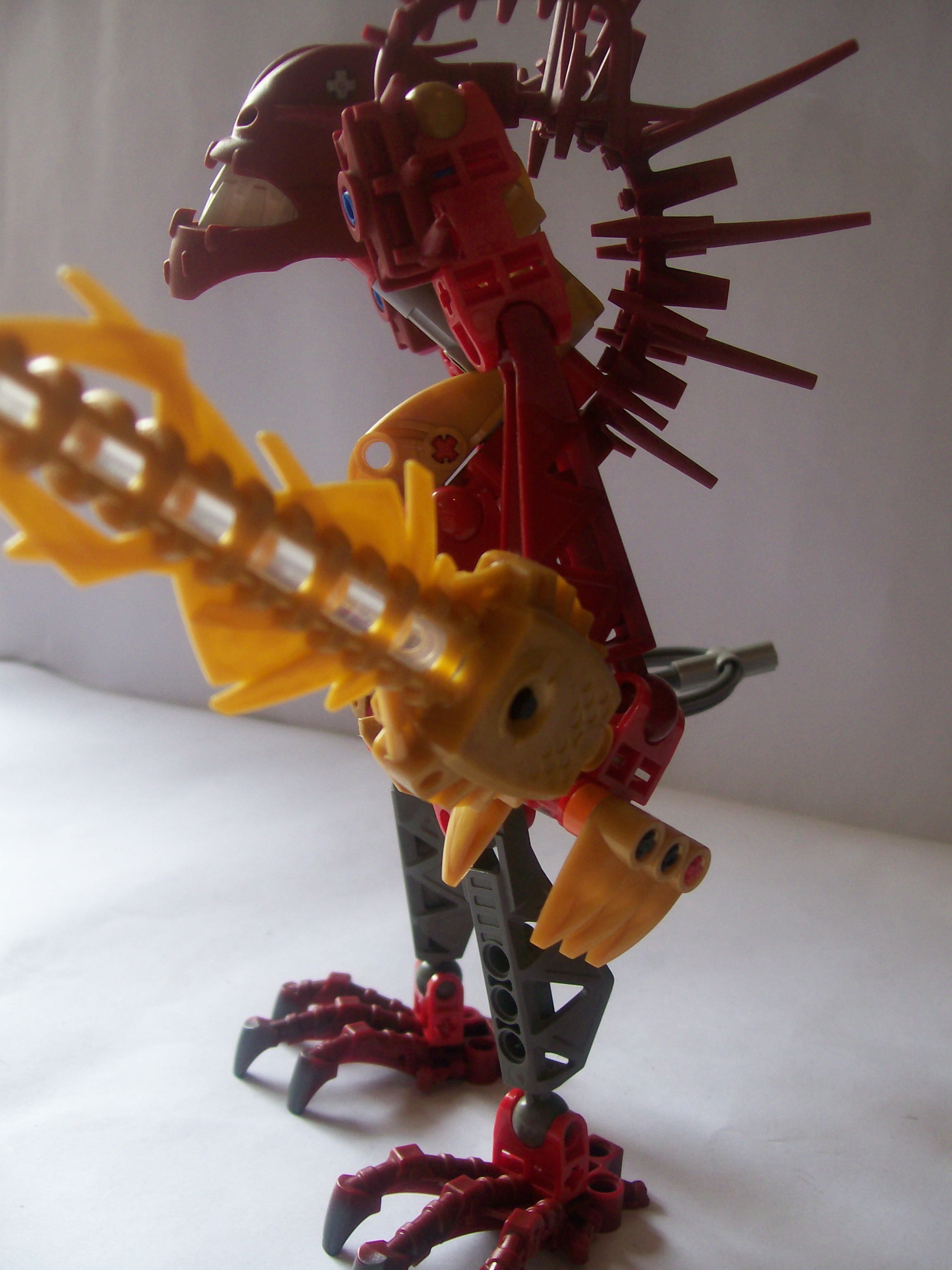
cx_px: 476
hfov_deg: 39.7
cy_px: 635
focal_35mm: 36
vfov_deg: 51.4
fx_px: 1320
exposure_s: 1/66.2
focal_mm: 6
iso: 80
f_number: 2.7
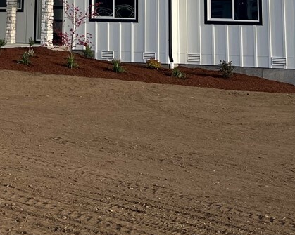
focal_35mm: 97
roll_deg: -0.6
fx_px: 847
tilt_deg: +11.9
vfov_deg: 14.3
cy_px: -164
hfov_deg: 19.6
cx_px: 68
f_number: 1.6
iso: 50
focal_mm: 5.1
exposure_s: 1/3413
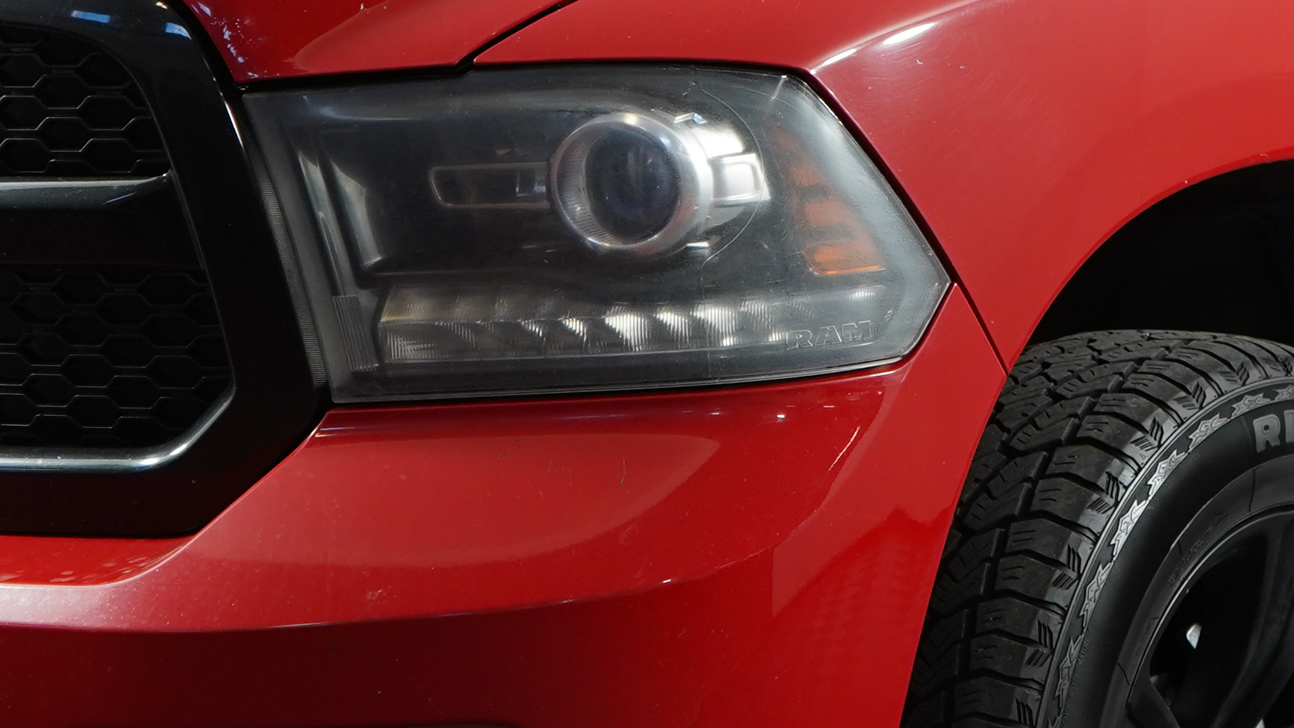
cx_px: 931
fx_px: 5456
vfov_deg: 7.6
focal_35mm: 159
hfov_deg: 13.5
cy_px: -9
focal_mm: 45
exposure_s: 1/160
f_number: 4.5
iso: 640
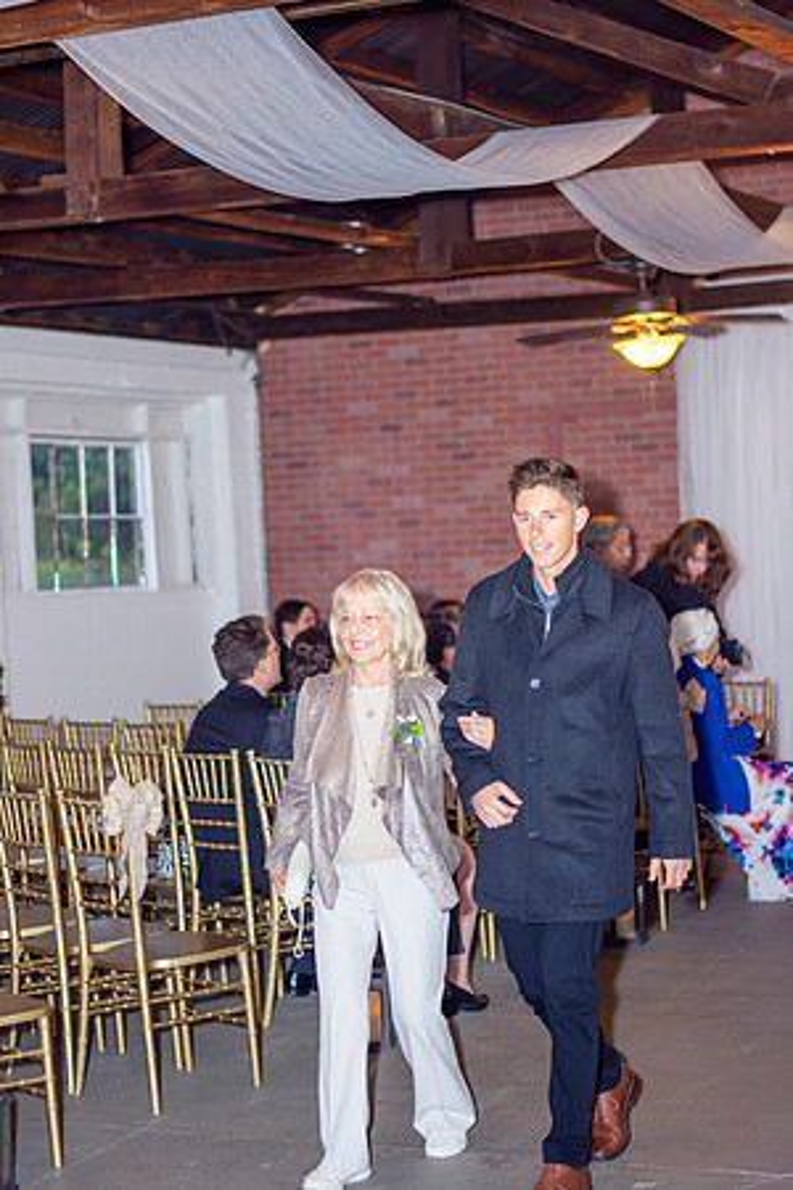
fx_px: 2478
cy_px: 595
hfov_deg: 18.2
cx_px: 396
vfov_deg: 27.0
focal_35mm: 75
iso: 200
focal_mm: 50
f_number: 1.8
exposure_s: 1/200
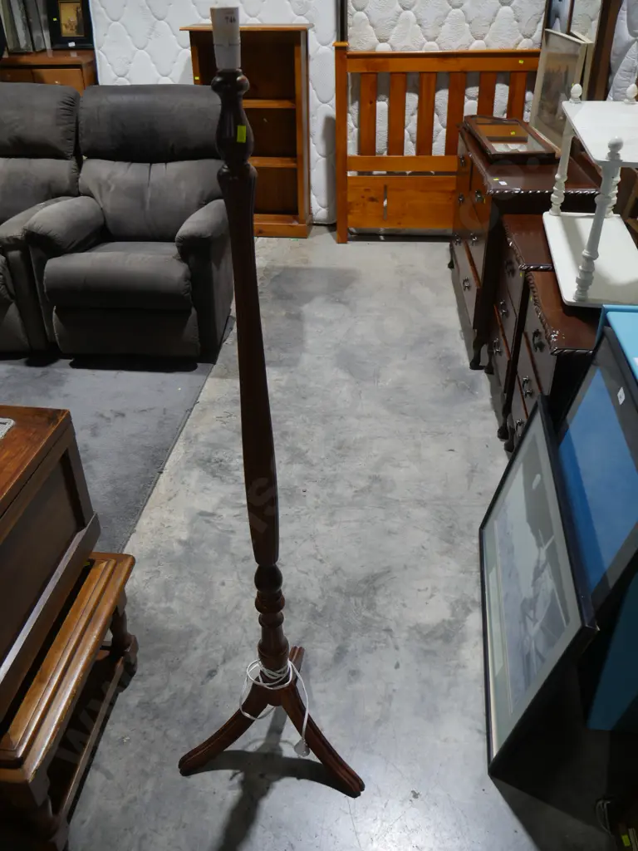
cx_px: 319
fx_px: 688
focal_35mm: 28
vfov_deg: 63.4
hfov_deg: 49.7
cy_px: 426
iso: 200
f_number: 3.5
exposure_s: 1/60
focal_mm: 14
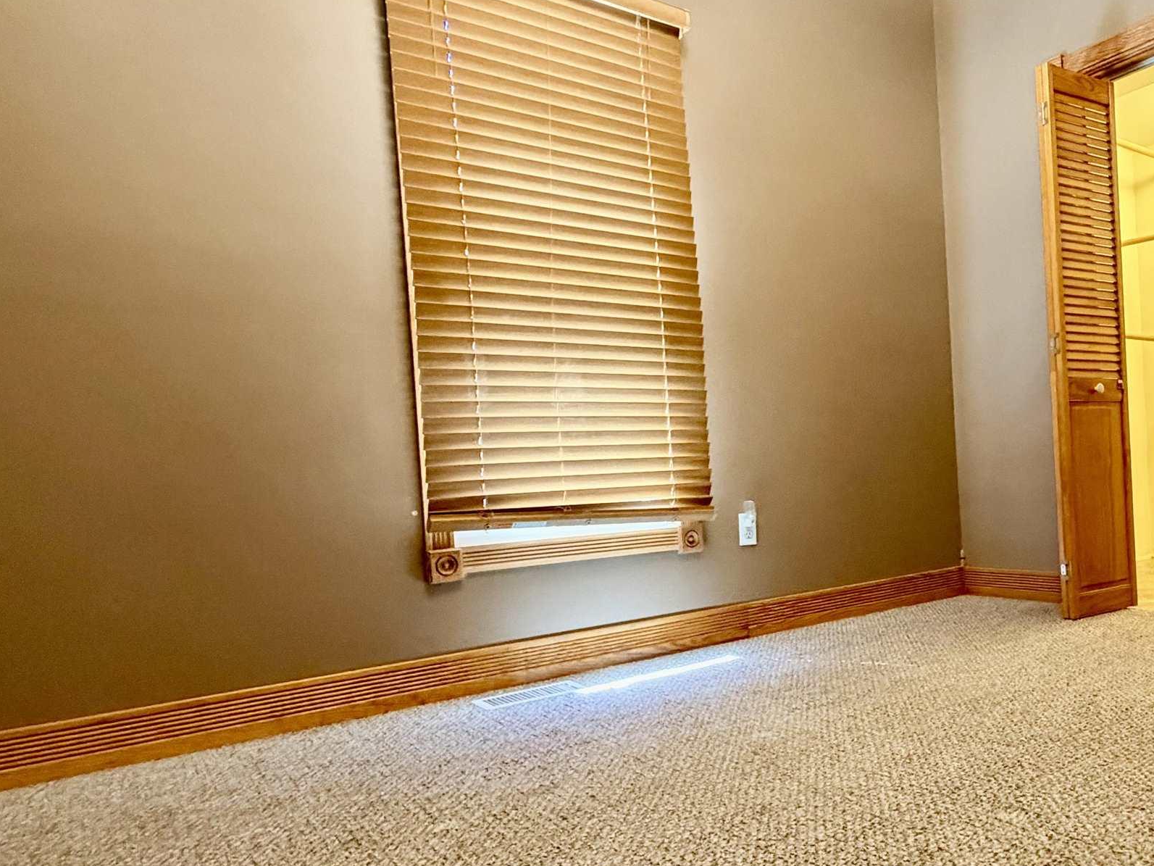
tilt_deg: -0.9
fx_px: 900
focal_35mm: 27
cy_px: 491
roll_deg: +3.7
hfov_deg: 61.9
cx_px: 854
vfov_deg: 51.2
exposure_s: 1/60
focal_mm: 2.22
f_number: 2.2
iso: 800
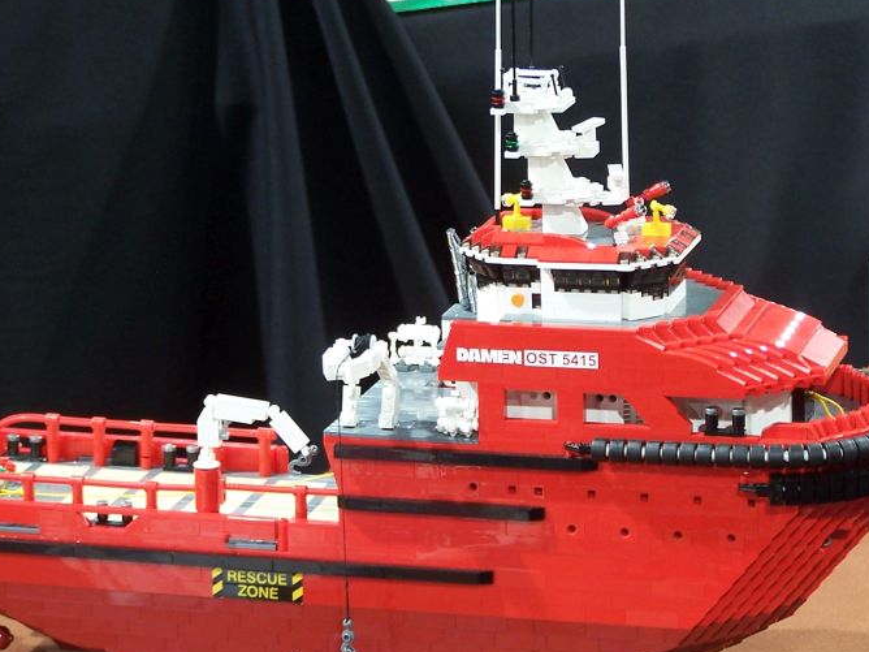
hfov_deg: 12.3
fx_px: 4042
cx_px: 458
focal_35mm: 161
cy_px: 336
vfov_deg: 9.2
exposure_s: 1/2
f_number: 3.2
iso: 80
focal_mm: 17.5
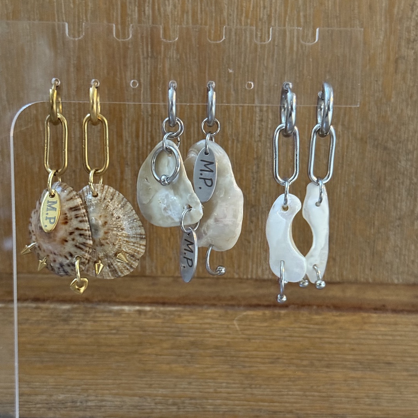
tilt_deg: -10.3
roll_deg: -1.9
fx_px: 779
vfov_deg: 30.0
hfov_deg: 30.0
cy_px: 228
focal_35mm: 57
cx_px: 208
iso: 640
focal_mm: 6.76
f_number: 1.78
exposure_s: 1/25
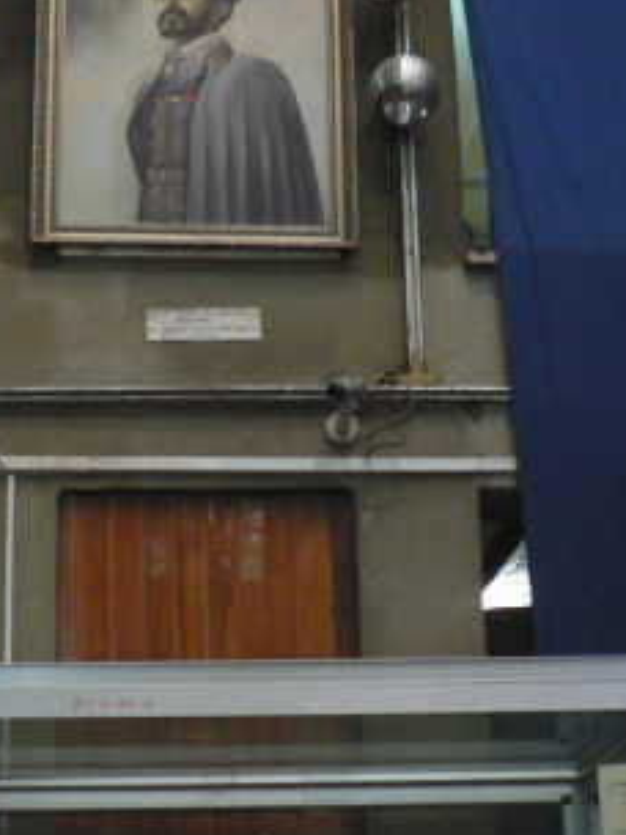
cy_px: 640
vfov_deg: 27.7
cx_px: 321
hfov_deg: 21.3
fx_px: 1664
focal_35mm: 69
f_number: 2.8
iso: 200
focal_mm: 6
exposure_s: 1/4
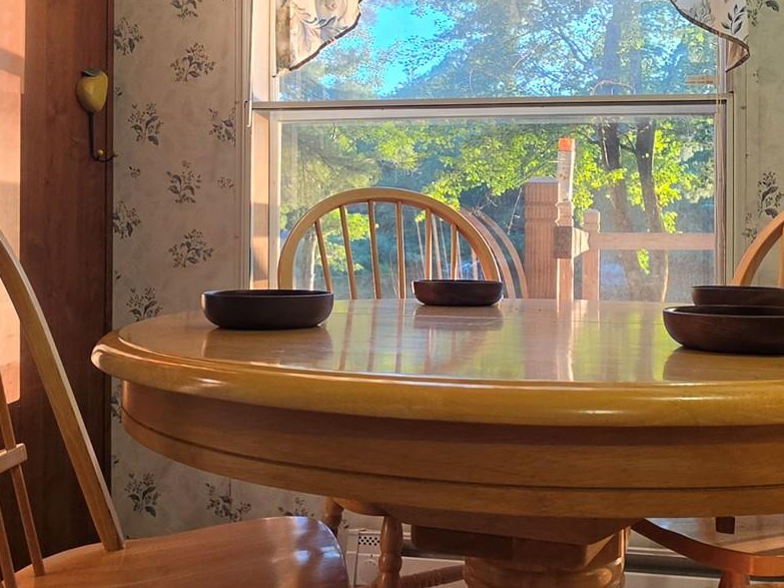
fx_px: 770
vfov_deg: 41.5
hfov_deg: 53.6
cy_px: 228
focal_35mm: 34
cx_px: 469
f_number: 1.9
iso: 160
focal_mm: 2.2
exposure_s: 1/120
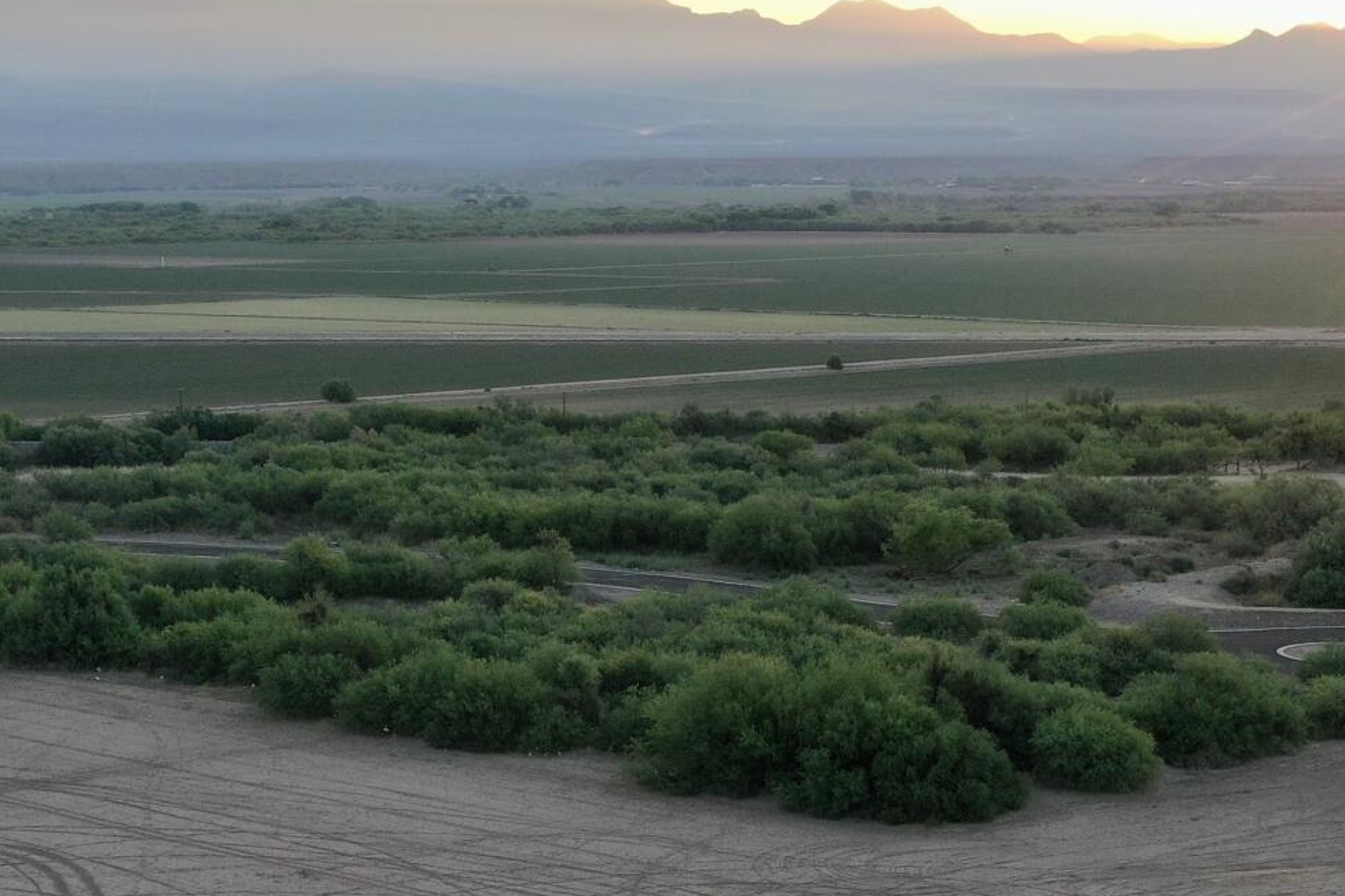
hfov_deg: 23.6
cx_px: 591
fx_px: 3212
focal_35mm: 86
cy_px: 856
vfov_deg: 15.6
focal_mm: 10.26
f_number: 4.5
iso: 100
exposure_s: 1/120
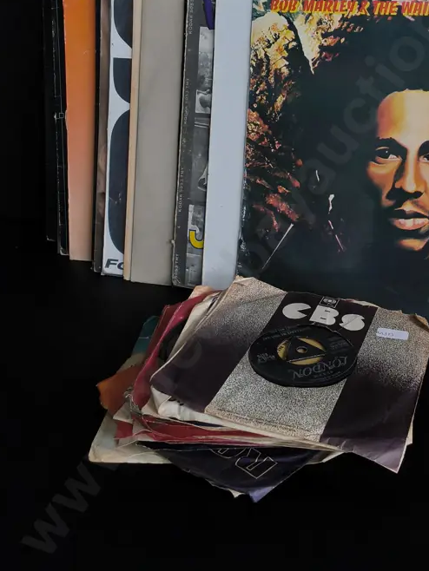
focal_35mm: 42
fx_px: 694
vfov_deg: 44.2
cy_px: 197
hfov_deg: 33.9
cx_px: 299
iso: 40
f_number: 2
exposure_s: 1/120
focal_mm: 2.87
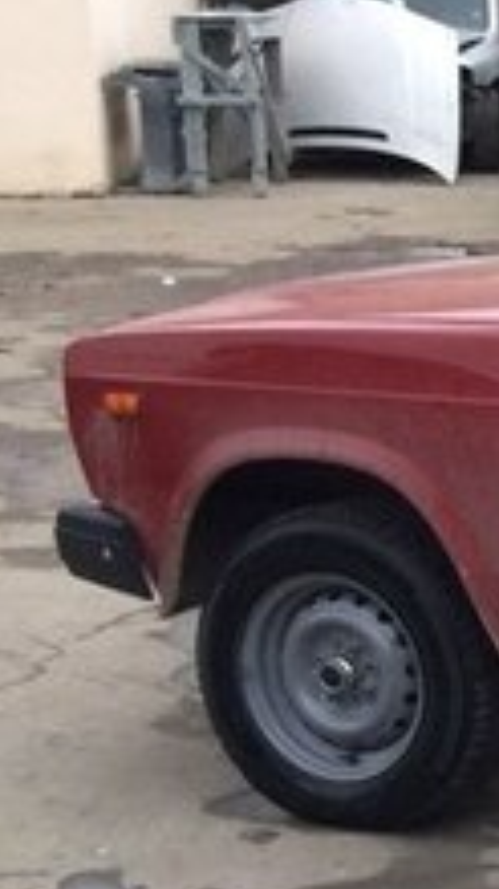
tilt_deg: -11.8
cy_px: 457
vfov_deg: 22.5
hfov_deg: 10.4
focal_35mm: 95
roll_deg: -0.8
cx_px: 1327
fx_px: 2237
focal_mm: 4.15
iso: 64
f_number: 2.2
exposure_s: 1/33
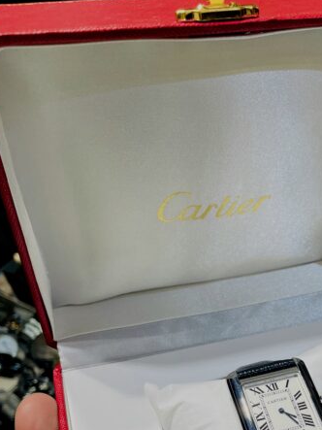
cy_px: 354
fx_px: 583
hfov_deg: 30.1
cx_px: 262
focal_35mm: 47
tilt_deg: -49.6
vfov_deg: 38.6
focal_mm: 4.2
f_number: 1.6
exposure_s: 1/256
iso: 32
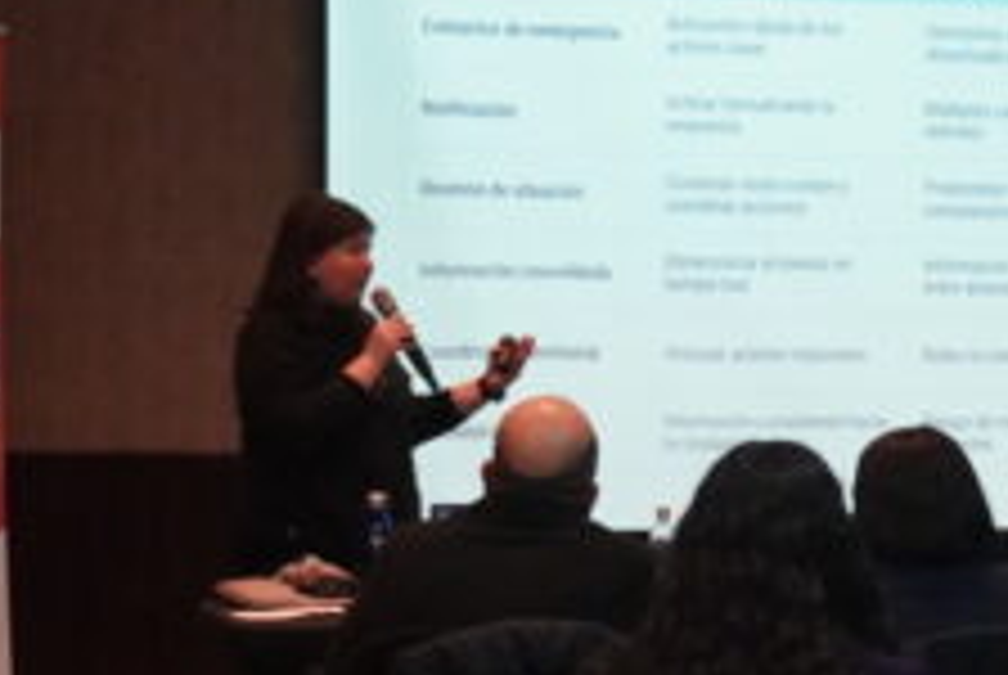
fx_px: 4084
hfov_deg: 13.7
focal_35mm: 146
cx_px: 1220
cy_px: 560
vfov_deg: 9.4
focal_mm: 29
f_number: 4.5
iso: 5000
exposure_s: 1/160
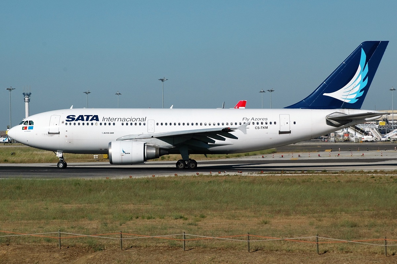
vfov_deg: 8.2
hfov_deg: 12.2
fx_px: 1851
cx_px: 198
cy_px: 132
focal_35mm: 168
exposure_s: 1/1000
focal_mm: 112
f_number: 8
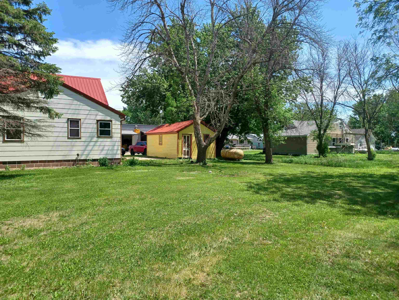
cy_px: 150
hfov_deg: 69.4
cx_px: 200
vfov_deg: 54.9
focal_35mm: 25
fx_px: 288
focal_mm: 4.6
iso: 32
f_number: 1.8
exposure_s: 1/347
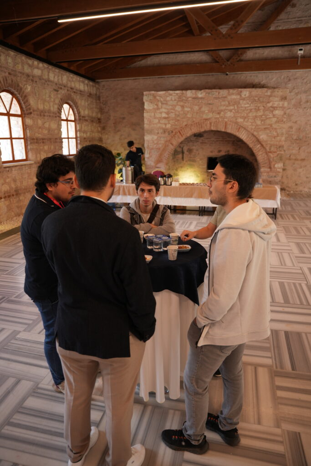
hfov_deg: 53.1
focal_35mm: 24
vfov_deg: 73.7
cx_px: 156
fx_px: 311
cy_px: 233
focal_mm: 24
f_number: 2.8
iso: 320
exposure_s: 1/60
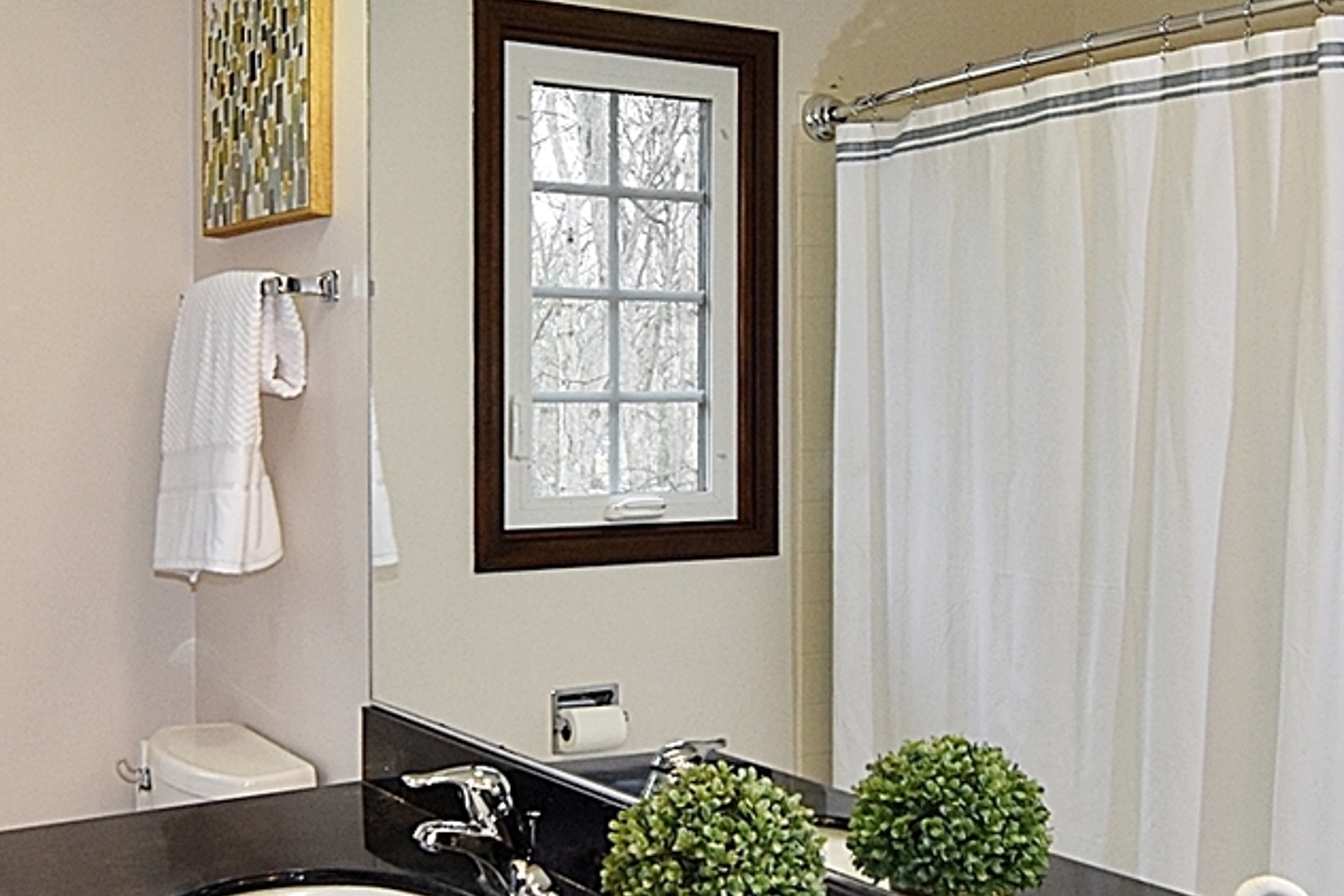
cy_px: 430
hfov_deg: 45.9
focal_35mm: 42
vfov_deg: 31.7
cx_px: 532
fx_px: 1578
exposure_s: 1/90
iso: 800
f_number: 4.8
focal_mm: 11
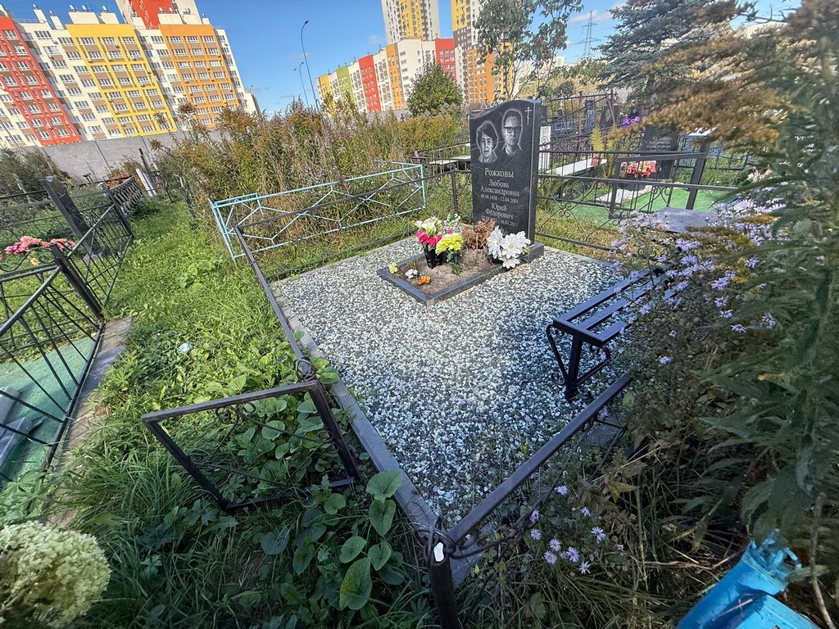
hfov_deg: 102.1
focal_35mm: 14
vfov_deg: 85.7
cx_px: 420
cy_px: 314
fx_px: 339
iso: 50
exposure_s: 1/390
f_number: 2.2
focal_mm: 2.22
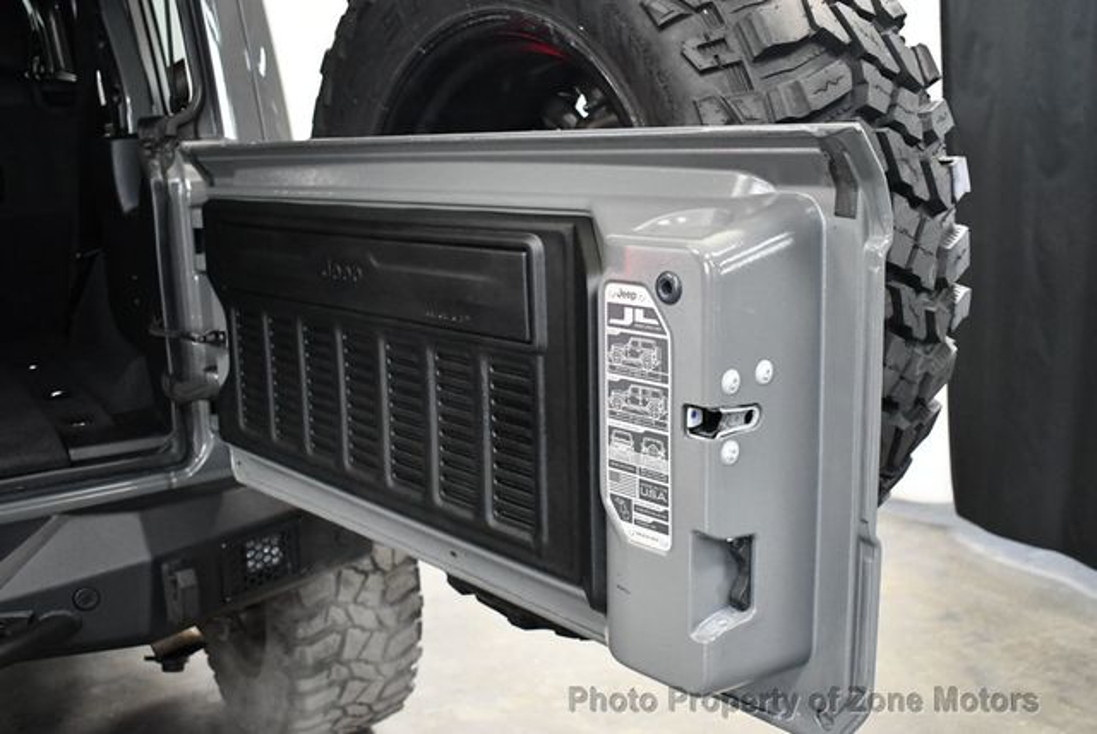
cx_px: 548
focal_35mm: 36
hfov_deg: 53.1
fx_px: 1098
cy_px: 367
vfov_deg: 36.9
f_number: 3.5
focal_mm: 18
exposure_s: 1/125
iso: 3200
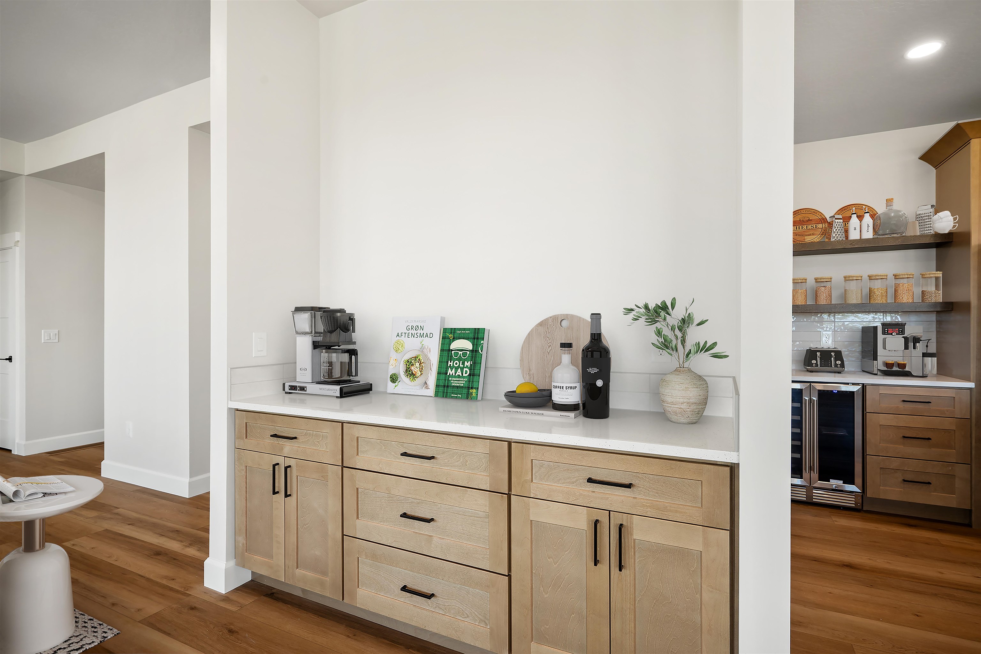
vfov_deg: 68.9
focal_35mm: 18
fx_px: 477
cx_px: 490
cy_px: 327
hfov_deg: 91.6
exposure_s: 1/2
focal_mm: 17.5
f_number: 8
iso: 100
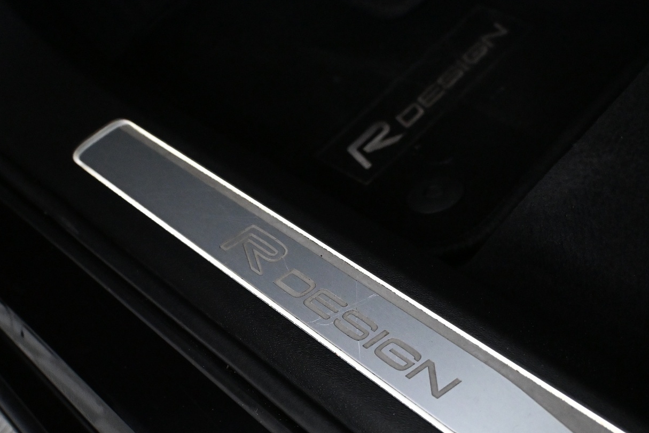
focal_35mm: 41
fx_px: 739
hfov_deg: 47.2
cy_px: 287
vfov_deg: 32.4
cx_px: 377
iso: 5600
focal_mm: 20.5
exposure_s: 1/60
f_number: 3.8
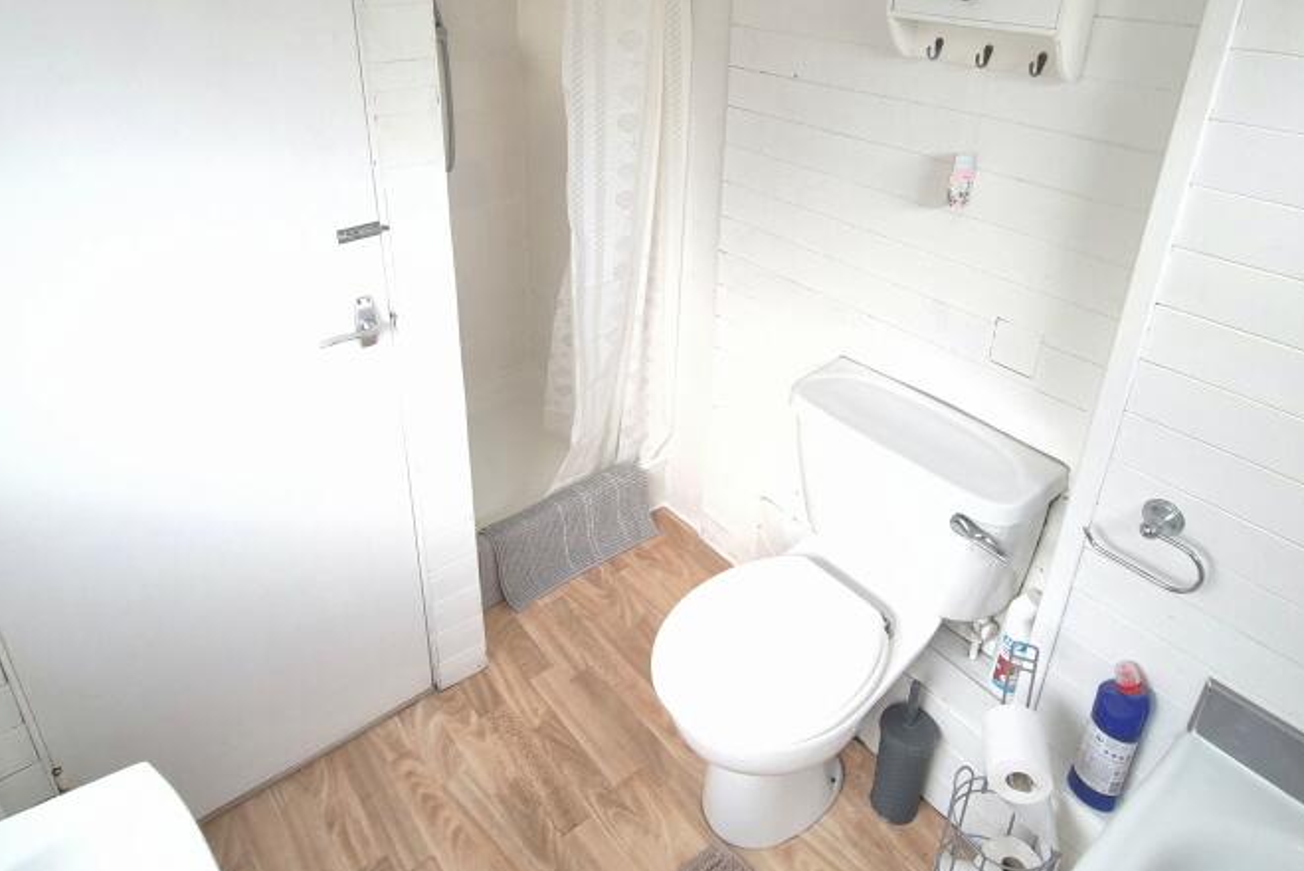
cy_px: 283
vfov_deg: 58.1
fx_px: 761
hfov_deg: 81.2
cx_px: 633
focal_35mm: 21
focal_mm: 2.2
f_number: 2.2
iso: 400
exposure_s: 1/50
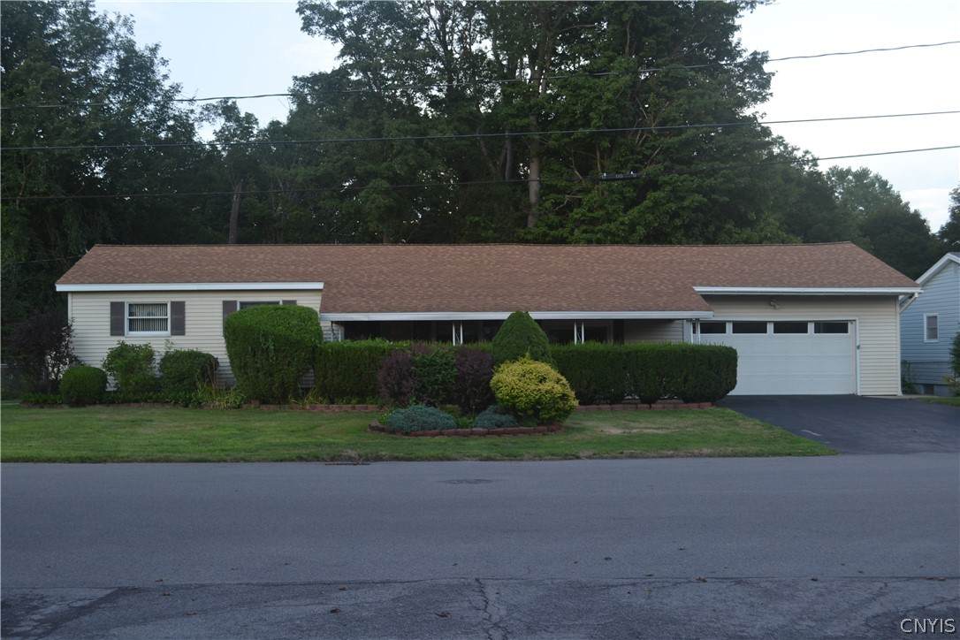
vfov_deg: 31.9
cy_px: 320
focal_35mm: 42
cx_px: 480
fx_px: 1120
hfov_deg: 46.4
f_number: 6.3
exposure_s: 1/160
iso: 100
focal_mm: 28
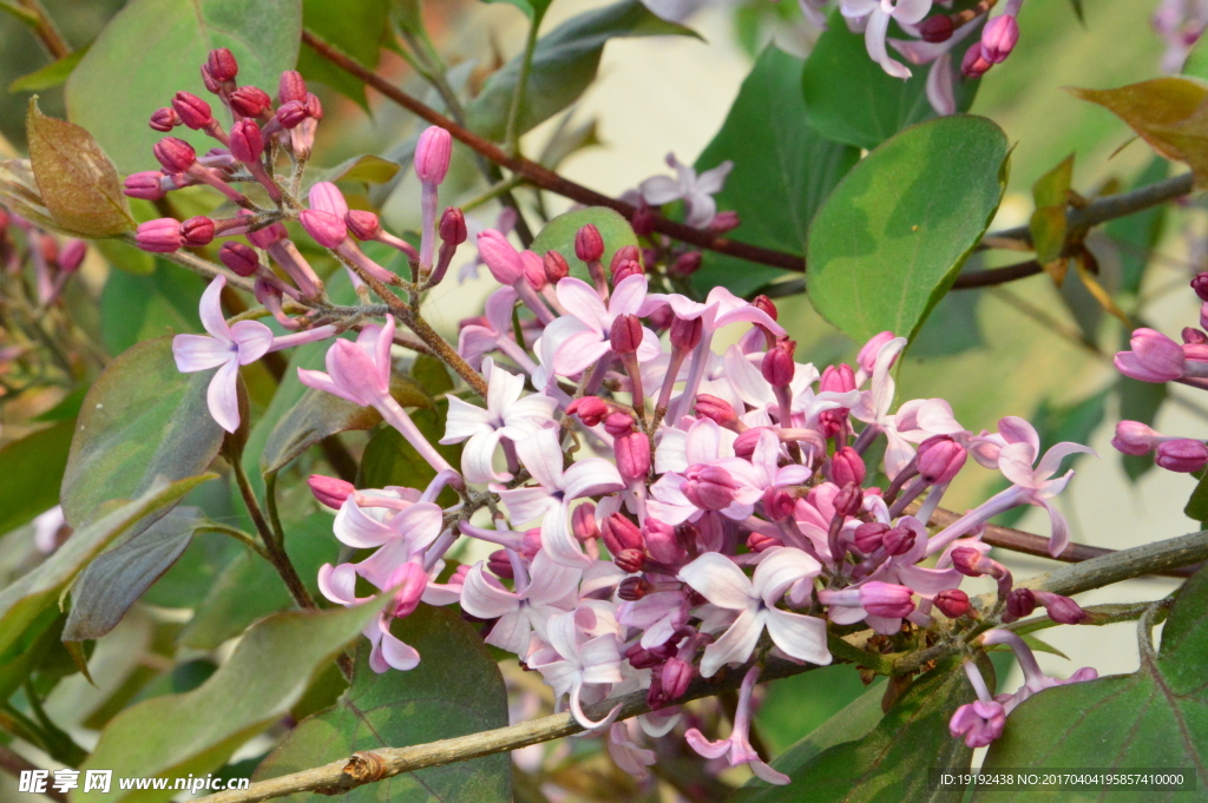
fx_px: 4526
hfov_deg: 15.2
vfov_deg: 10.1
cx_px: 604
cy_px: 402
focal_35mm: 135
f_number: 25
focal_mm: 90
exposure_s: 1/250
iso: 2800
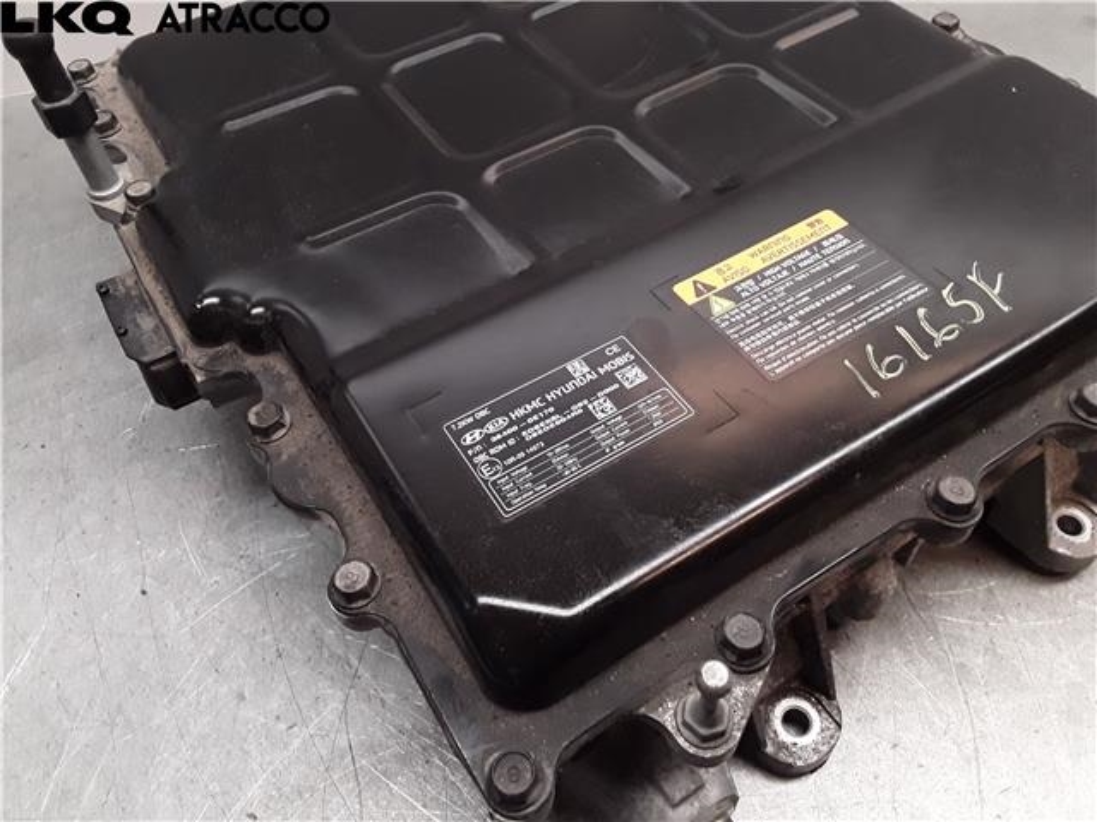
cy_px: 411
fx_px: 887
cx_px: 548
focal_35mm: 28
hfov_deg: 63.4
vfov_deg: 49.7
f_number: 1.9
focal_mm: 2.91
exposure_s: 1/100
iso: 100
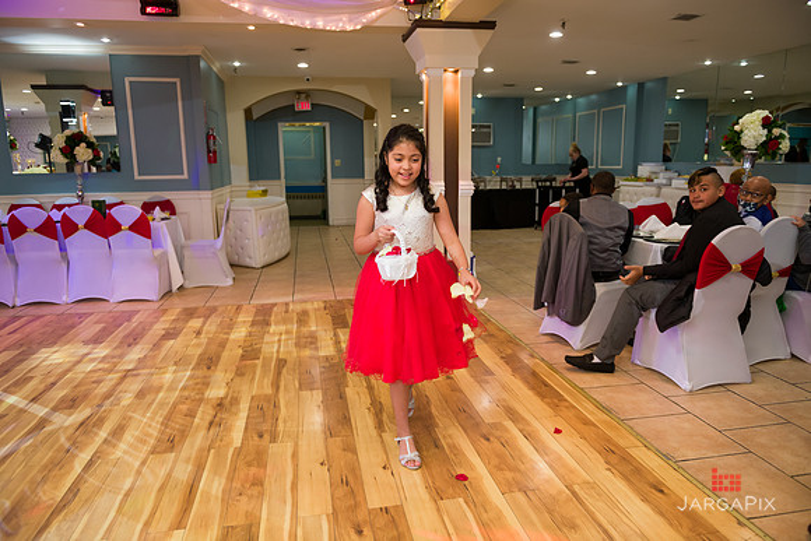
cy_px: 270
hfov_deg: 73.7
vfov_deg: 53.2
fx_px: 541
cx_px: 406
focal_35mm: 24
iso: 800
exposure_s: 1/125
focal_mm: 24
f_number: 3.2
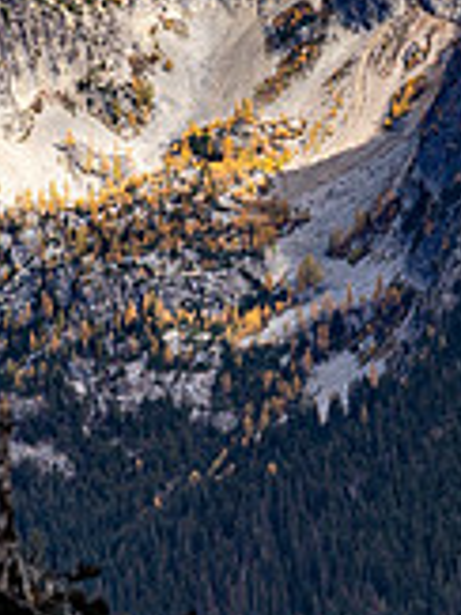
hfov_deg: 4.1
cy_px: 43
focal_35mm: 360
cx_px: 53
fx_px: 6401
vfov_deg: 5.5
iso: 100
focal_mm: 70
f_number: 2.8
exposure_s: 1/1600
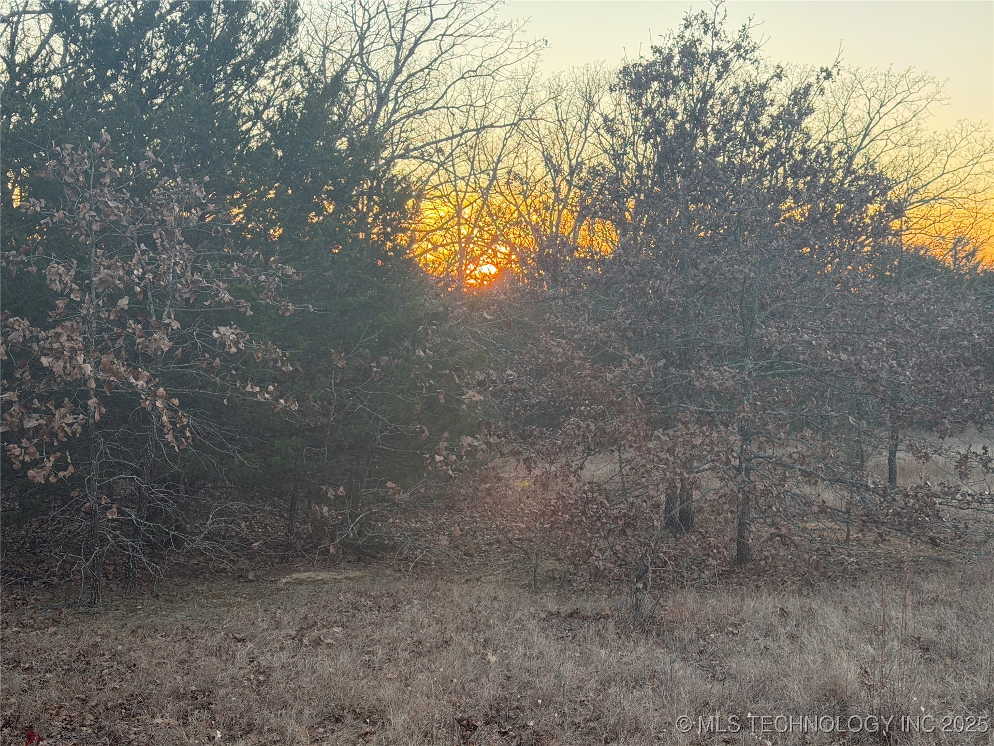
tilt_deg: -2.8
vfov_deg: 30.3
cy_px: 373
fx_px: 1378
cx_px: 497
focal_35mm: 48
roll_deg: +0.2
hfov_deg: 39.7
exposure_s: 1/204
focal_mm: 6.76
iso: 100
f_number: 1.78
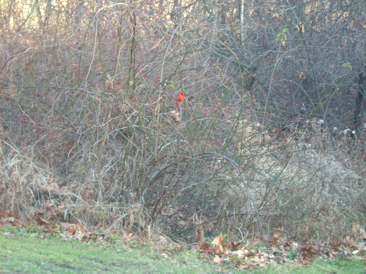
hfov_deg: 17.4
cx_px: 183
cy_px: 137
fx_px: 1195
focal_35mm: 113
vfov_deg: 13.1
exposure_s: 1/22.1
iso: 200
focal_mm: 18.6
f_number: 5.2
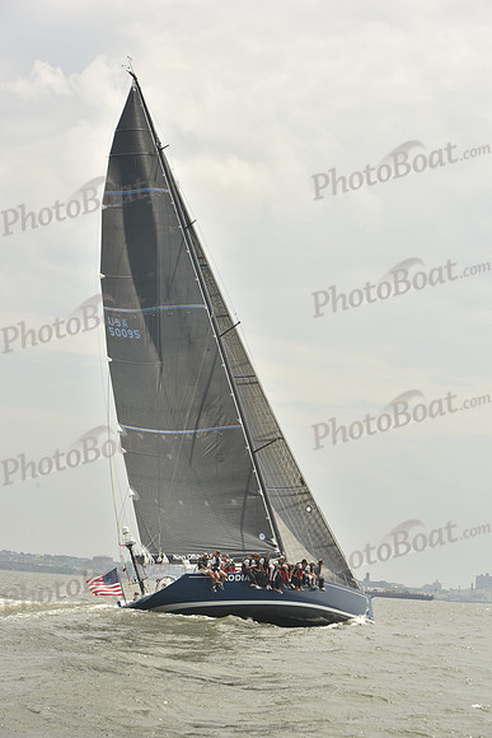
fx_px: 1434
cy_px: 369
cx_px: 246
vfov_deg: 28.8
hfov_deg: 19.5
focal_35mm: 70
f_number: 9
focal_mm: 70
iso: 250
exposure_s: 1/800
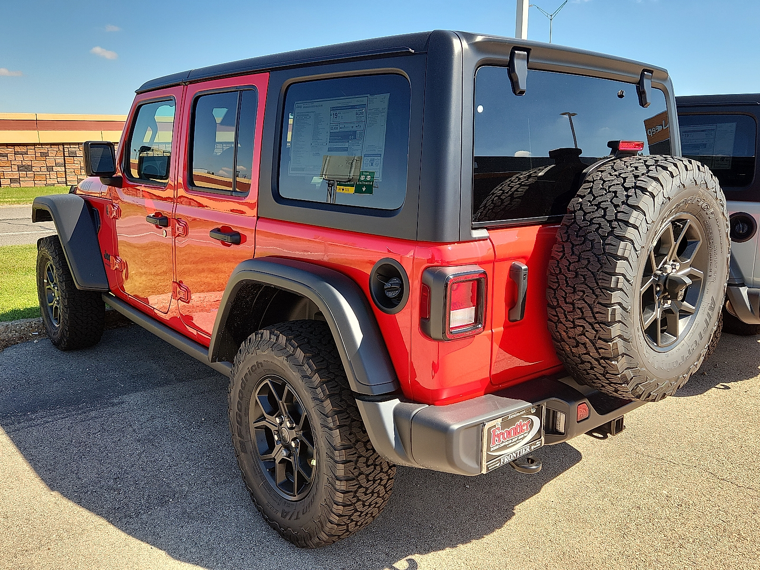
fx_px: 505
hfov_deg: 73.9
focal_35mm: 23
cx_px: 380
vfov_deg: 58.9
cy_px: 285
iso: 50
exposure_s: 1/769
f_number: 1.8
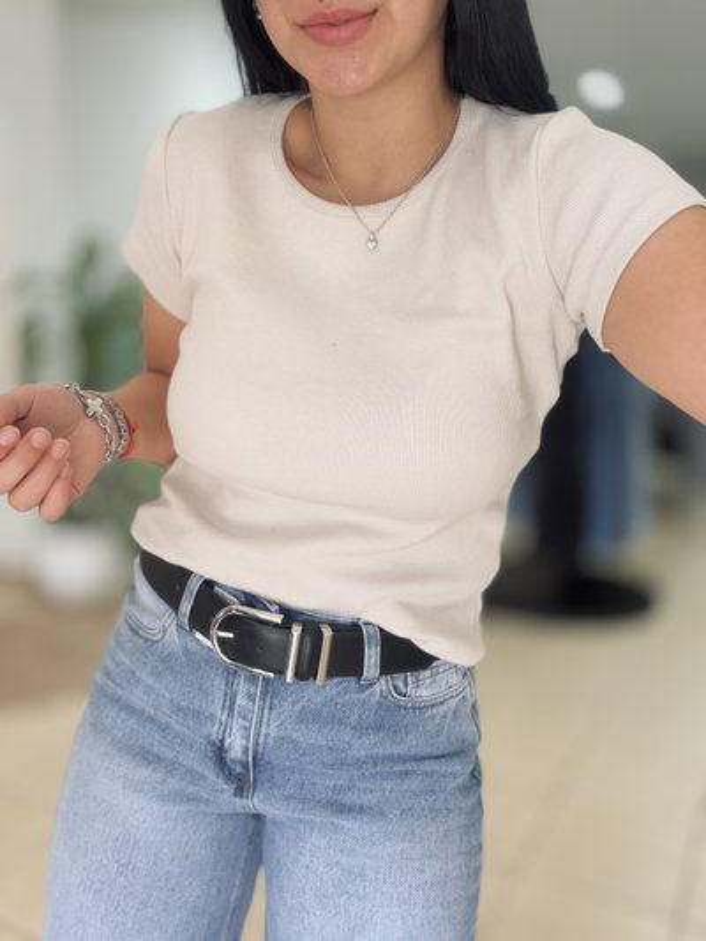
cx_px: 353
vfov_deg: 60.0
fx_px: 815
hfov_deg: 46.8
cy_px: 470
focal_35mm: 30
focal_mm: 2.71
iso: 80
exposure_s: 1/73
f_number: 1.9
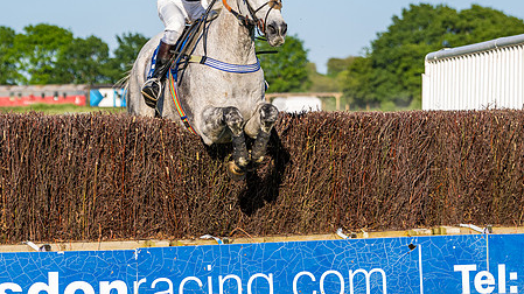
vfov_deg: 5.6
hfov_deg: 10.0
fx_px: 2986
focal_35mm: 215
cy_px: 85
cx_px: 220
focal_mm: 105
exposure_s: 1/1250
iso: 200
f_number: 4
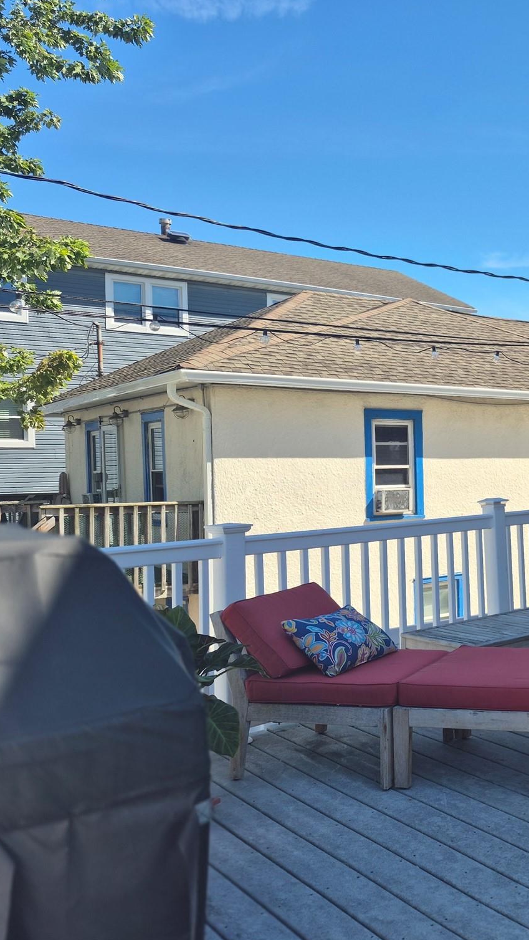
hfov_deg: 30.0
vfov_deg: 58.0
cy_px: 464
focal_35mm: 34
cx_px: 621
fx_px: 848
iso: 25
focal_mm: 5.4
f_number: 1.8
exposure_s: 1/1268
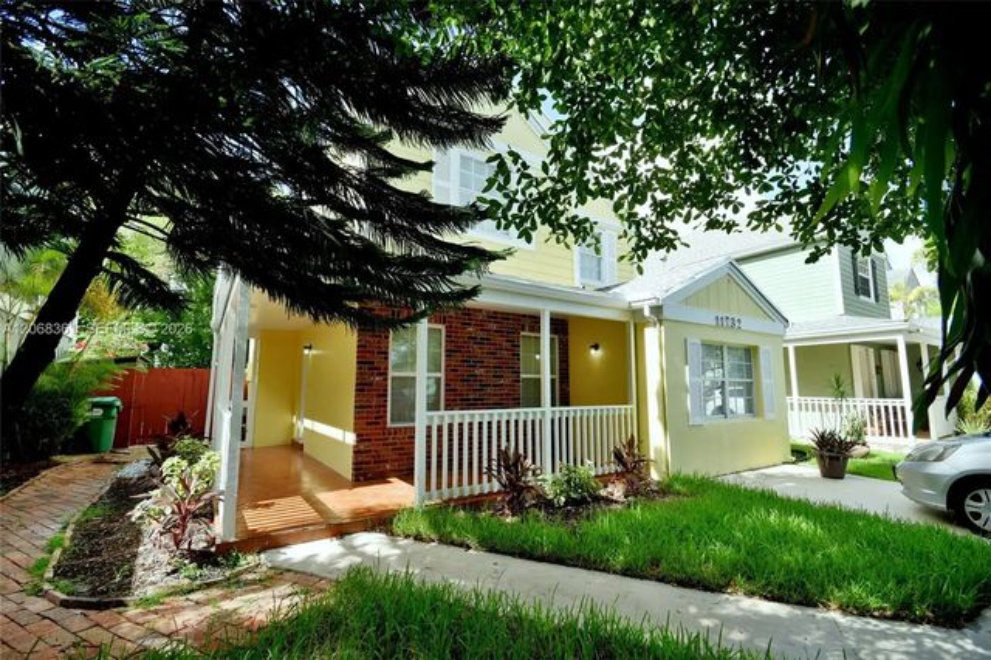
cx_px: 496
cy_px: 330
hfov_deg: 100.4
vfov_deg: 77.3
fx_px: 413
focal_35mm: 15
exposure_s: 1/80
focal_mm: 10
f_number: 7.1
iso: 160
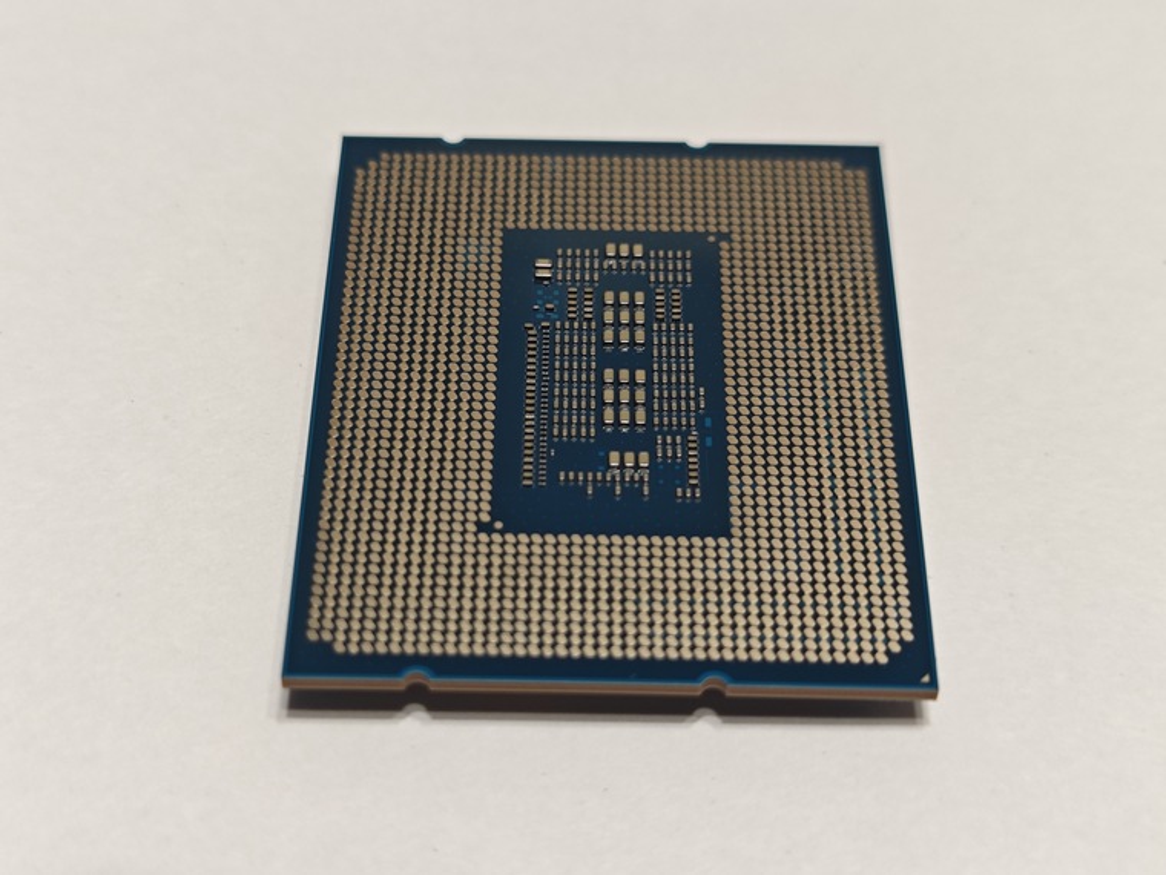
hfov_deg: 33.2
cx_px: 583
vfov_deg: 25.2
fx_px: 1954
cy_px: 438
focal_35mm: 58
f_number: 1.9
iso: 320
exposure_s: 1/50
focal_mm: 8.7
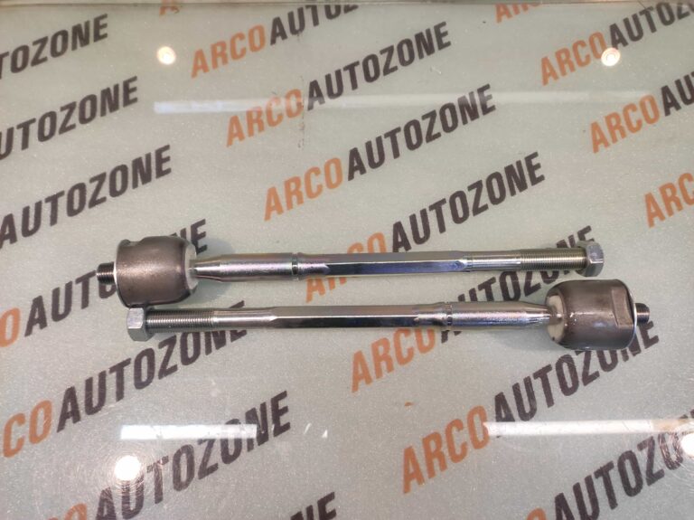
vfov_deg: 74.7
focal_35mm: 17
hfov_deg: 91.1
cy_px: 260
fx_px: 341
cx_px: 347
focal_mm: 4.74
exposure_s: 1/33
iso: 116
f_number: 1.79
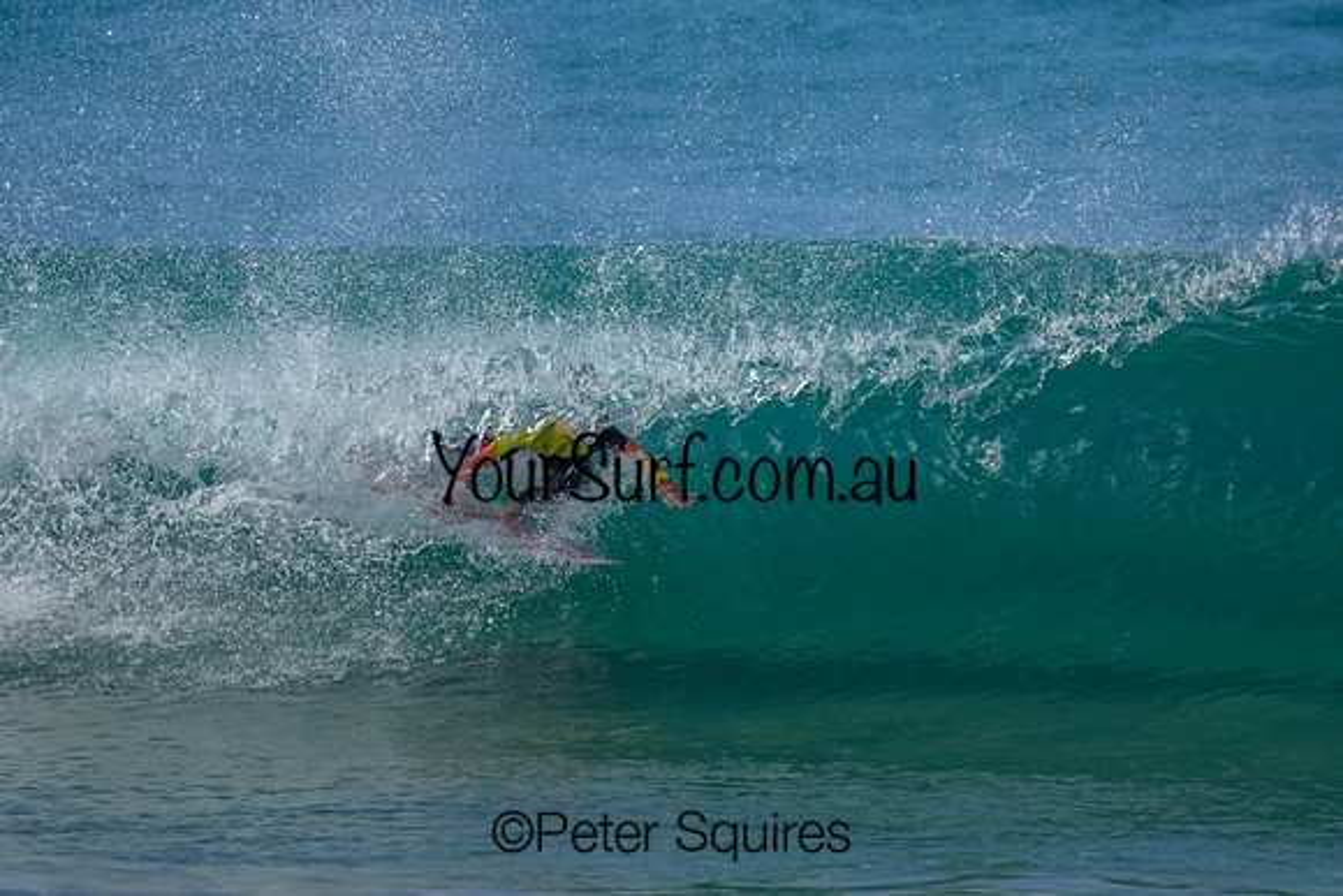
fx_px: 40994
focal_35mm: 1099
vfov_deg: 1.3
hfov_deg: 1.9
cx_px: 697
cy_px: 281
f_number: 6.3
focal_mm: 800
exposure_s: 1/2000
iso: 360
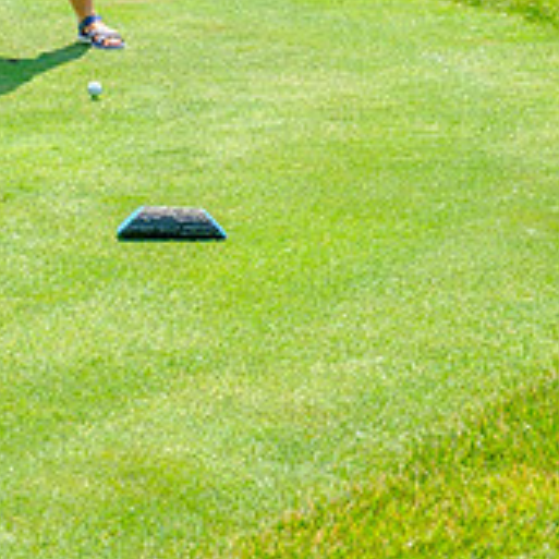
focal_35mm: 132
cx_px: 88
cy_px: -160
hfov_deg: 13.1
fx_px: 2412
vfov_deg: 12.8
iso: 200
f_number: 6.4
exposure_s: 1/250
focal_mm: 39
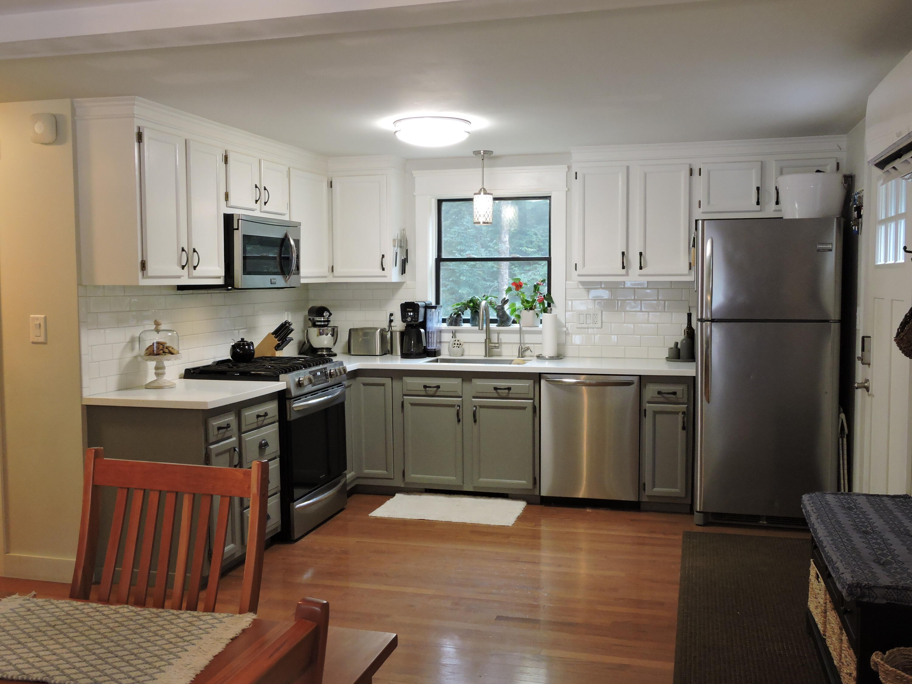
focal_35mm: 33
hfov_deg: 55.4
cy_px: 342
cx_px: 456
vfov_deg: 42.9
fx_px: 869
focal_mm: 5.9
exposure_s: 1/25
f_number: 3.6
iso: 400
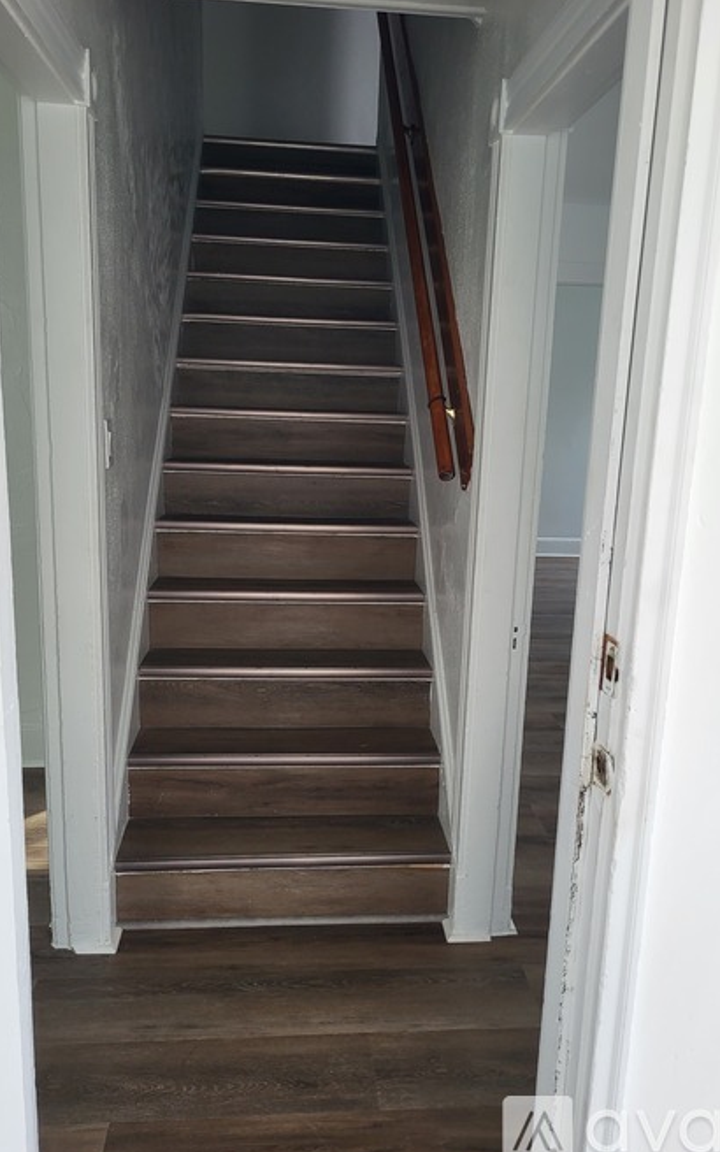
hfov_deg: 44.5
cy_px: 580
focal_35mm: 28
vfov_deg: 66.5
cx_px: 348
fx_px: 879
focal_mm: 5.4
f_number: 1.8
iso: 125
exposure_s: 1/120
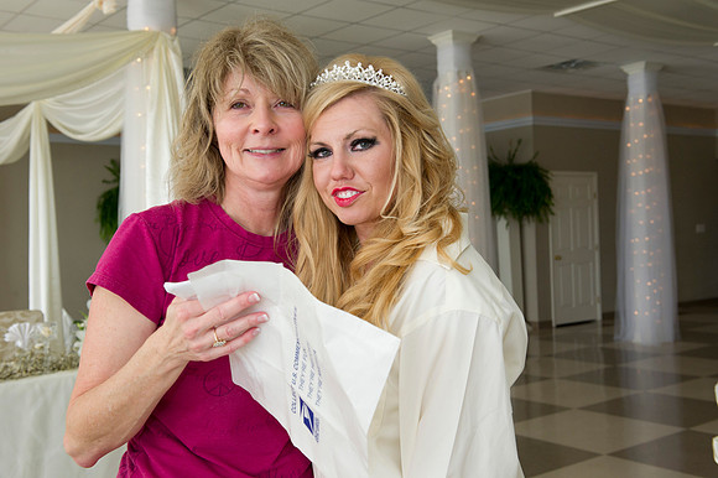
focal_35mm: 42
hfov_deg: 46.4
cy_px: 239
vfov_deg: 31.9
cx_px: 359
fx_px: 837
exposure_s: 1/200
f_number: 7.1
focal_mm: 42
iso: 1250
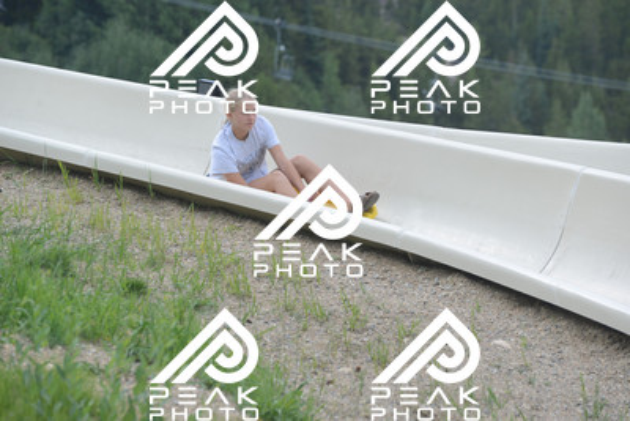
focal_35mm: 195
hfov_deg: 10.5
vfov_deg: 7.0
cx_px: 315
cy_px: 210
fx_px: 3414
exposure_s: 1/640
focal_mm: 195
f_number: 6.3
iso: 640
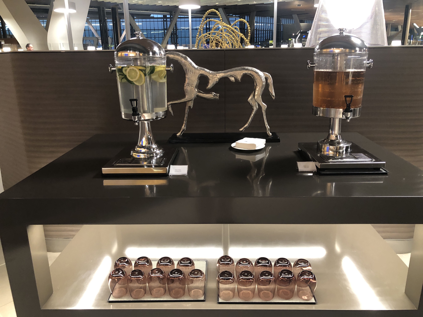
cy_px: 158
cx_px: 212
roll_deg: +0.3
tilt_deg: -16.3
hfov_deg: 63.4
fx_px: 342
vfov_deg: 49.7
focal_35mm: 28
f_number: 1.8
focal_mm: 3.99
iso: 100
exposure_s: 1/17
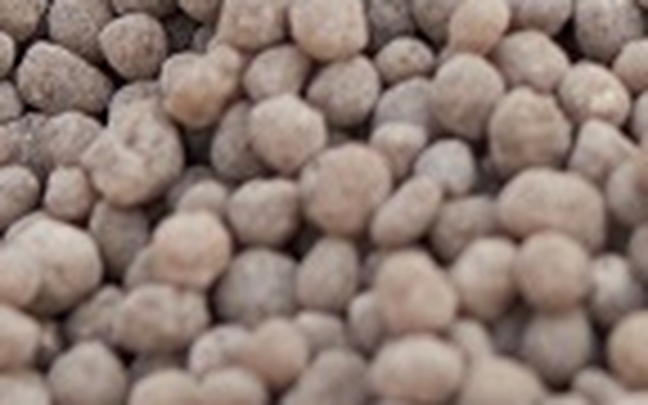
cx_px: 994
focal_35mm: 956
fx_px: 16883
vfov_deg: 1.4
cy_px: -565
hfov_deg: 2.2
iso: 100
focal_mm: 90
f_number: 2.8
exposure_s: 1/500
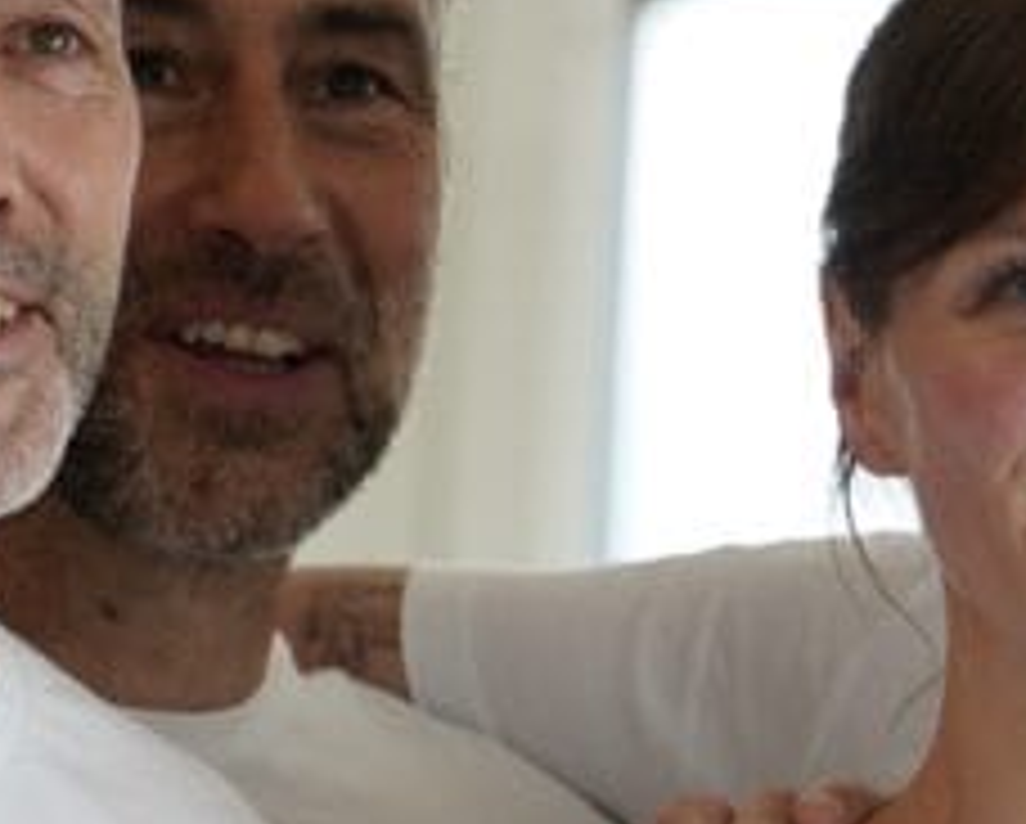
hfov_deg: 3.0
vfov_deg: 2.4
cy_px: 759
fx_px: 19824
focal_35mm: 652
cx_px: 1089
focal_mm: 155
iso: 200
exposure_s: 1/160
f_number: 2.8
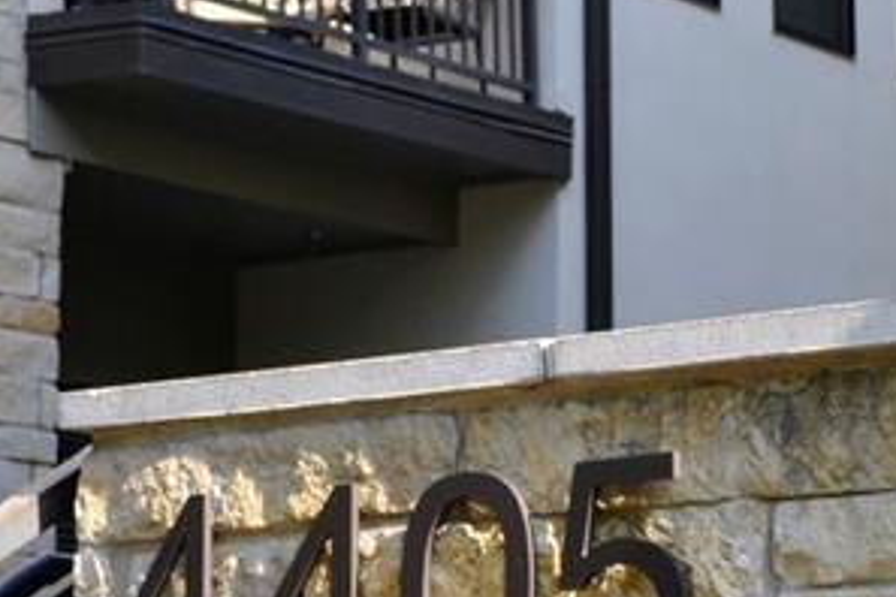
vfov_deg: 9.5
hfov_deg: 14.0
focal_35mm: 145
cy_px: 238
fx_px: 3609
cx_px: 769
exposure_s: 1/160
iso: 100
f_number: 6.3
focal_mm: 28
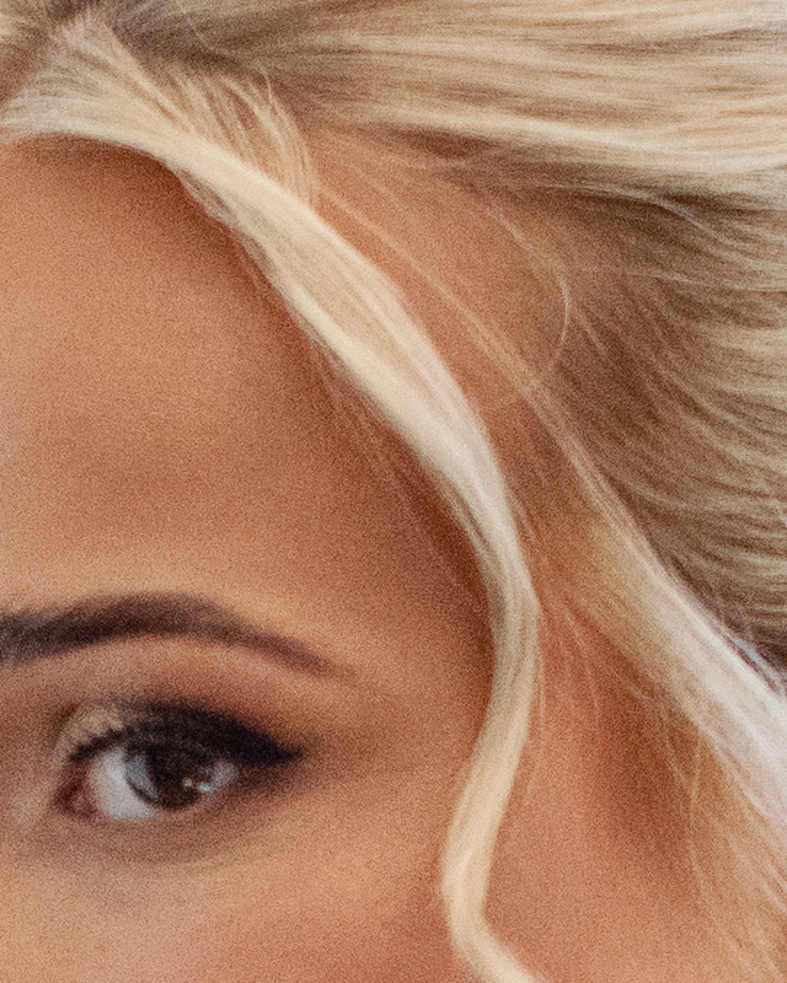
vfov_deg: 5.3
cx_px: 374
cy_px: 2115
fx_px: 10278
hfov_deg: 4.4
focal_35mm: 353
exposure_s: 1/1600
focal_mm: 50
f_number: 2.5
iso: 1250
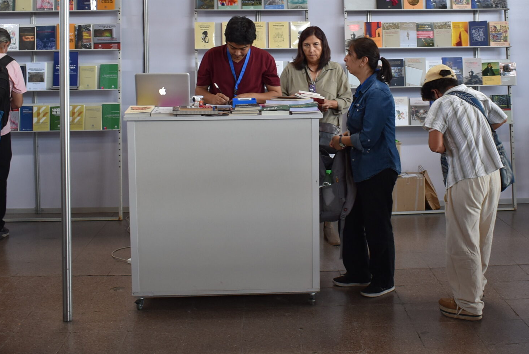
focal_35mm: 47
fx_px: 691
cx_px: 306
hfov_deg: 41.8
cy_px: 84
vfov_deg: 28.2
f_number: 4
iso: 400
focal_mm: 18
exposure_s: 1/60
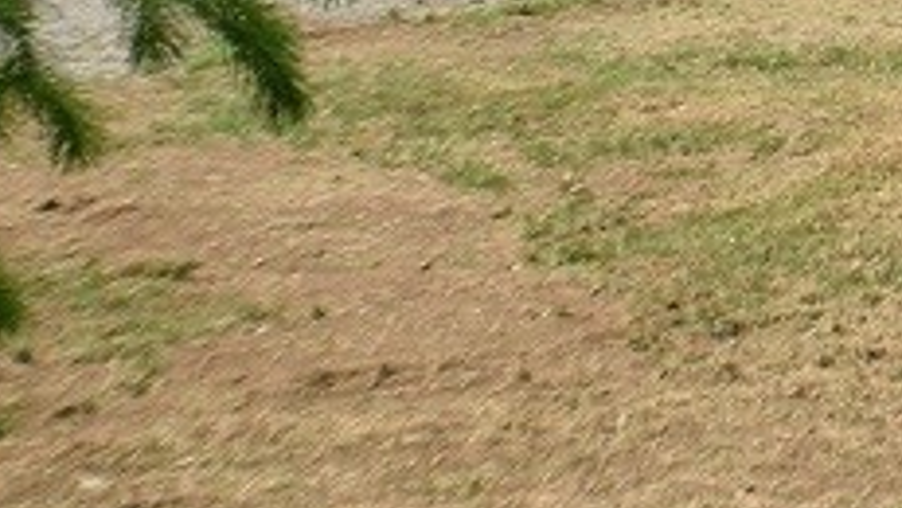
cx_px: 1324
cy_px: -274
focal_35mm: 141
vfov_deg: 8.4
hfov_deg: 14.3
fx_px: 3374
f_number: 5.6
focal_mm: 23
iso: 400
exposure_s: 1/1600
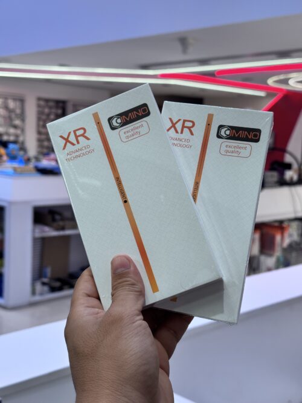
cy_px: 202
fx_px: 559
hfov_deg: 30.3
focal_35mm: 48
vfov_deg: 39.7
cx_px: 151
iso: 50
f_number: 1.78
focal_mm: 6.76
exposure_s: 1/152
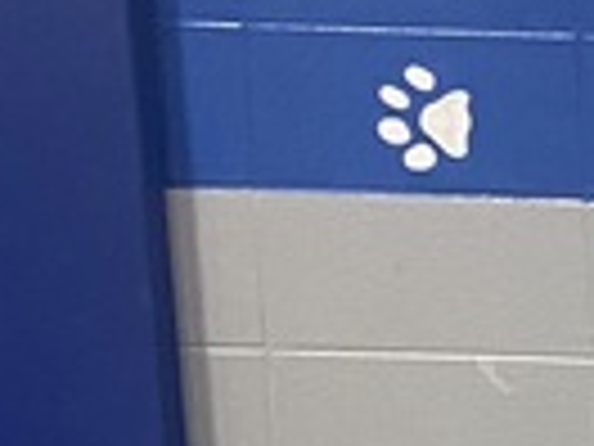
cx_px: 1876
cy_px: 1050
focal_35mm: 201
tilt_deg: -13.4
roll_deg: -0.9
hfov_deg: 8.2
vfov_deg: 7.0
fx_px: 3449
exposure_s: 1/60
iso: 80
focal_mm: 4.25
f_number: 1.8
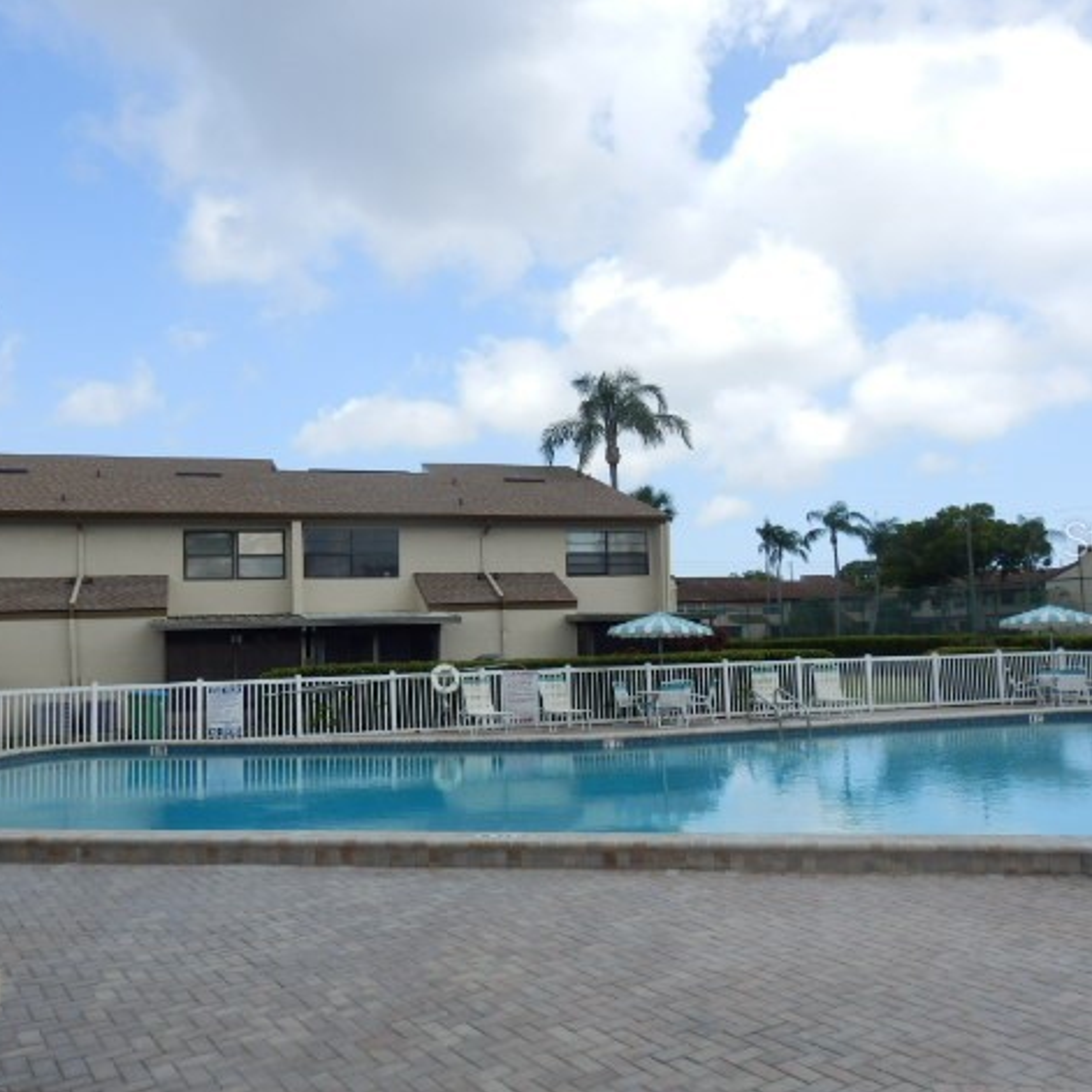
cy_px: 538
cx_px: 540
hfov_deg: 54.0
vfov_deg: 54.0
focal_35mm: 30
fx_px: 1071
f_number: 3
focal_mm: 4.5
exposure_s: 1/800
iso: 80
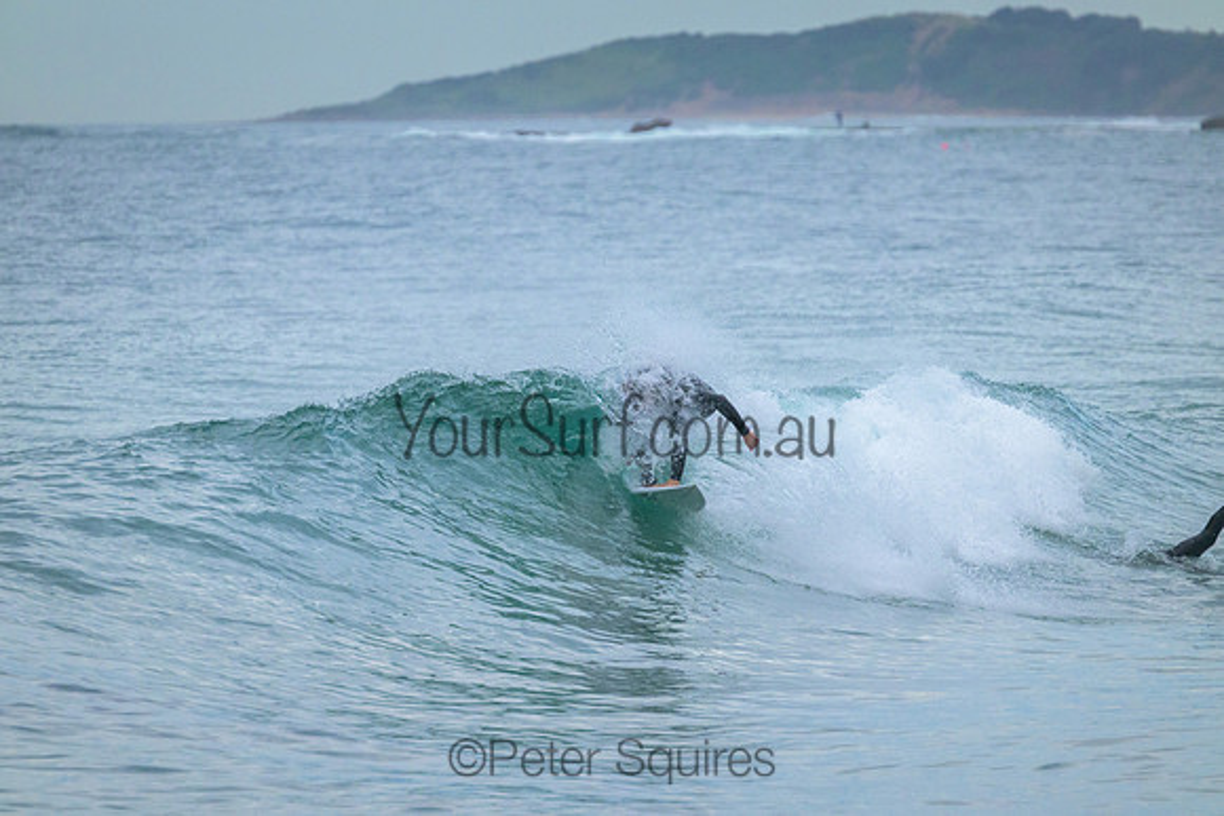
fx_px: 20744
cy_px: 408
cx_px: 612
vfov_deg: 2.3
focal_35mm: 610
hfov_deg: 3.4
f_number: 11
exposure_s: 1/1250
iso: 3600
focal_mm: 610
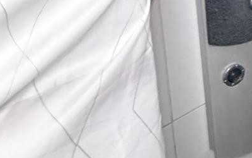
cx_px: 450
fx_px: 522
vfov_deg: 15.2
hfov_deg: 20.0
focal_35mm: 76
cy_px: -112
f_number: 2.2
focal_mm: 2.22
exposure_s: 1/60
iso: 640
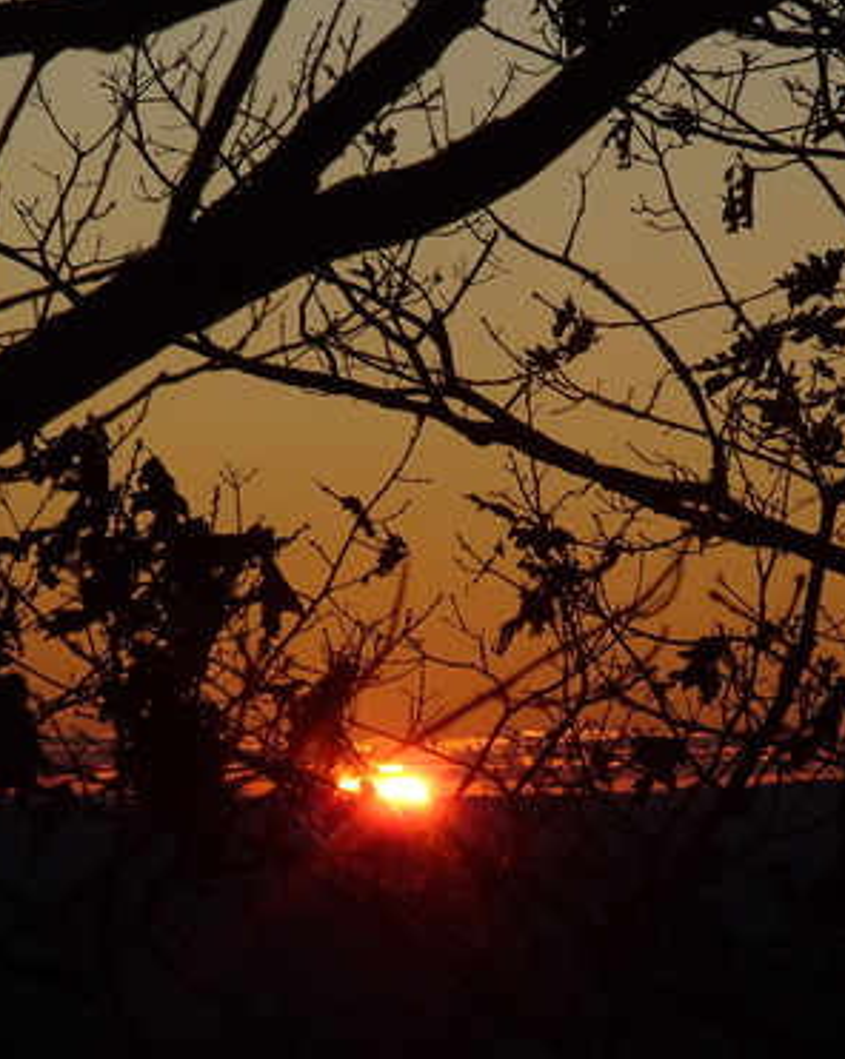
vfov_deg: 6.6
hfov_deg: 5.2
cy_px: 605
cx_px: 471
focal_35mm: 295
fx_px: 9237
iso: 100
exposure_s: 1/1000
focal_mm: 39
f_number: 5.4
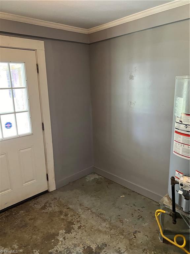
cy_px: 127
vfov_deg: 67.3
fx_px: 190
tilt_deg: -12.0
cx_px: 95
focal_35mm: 26
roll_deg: +1.9
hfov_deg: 53.1
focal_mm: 5.7
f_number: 1.5
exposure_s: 1/60
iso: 500
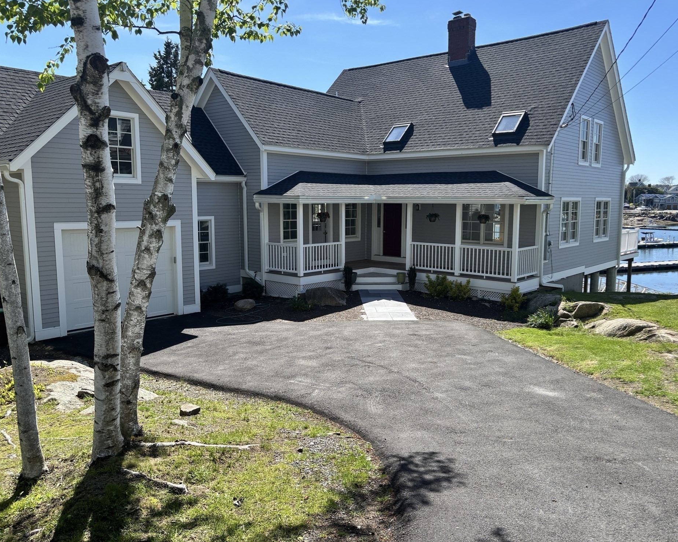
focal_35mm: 28
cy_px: 265
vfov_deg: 51.5
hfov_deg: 62.1
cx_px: 363
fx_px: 562
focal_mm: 5.96
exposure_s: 1/1642
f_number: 1.6
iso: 50
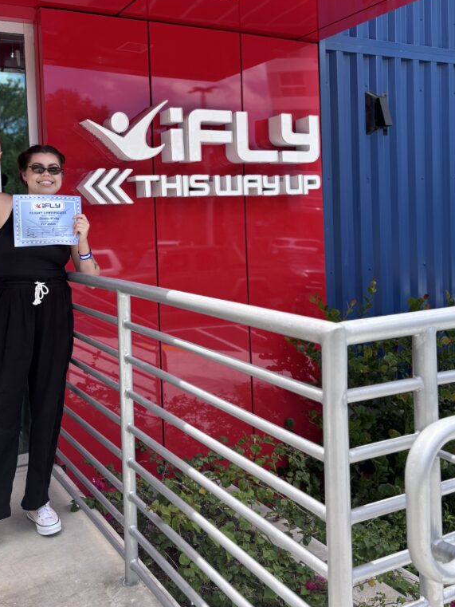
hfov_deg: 40.3
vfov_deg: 52.3
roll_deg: +1.7
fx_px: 613
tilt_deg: -1.7
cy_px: 250
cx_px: 156
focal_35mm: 35
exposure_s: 1/775
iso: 50
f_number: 1.6
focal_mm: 5.96
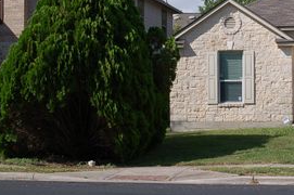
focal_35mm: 97
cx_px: 255
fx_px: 791
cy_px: 48
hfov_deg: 20.7
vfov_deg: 14.0
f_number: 11
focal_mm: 35
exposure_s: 1/500
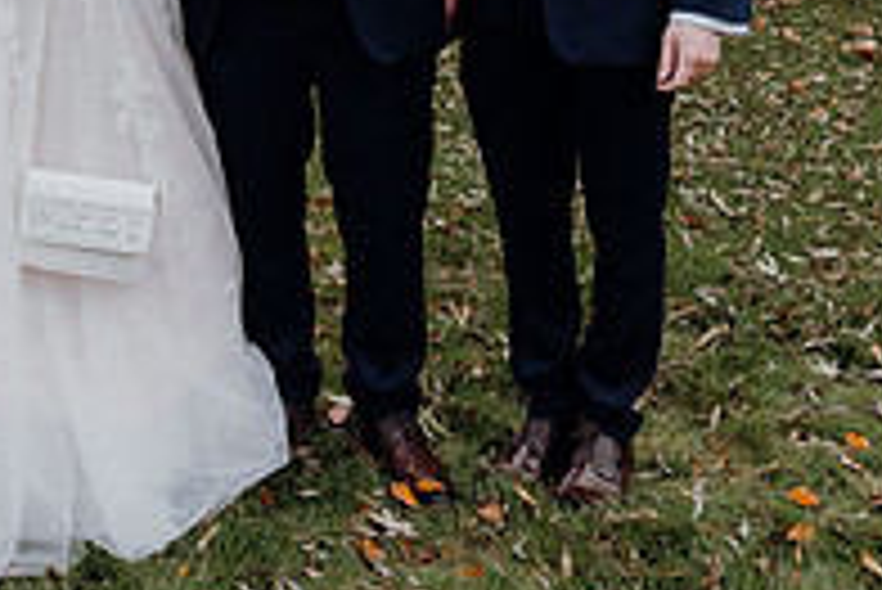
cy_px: -101
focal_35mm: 74
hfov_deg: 26.7
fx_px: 1814
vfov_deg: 17.6
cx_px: 162
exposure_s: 1/250
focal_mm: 25
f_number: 5
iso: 2500
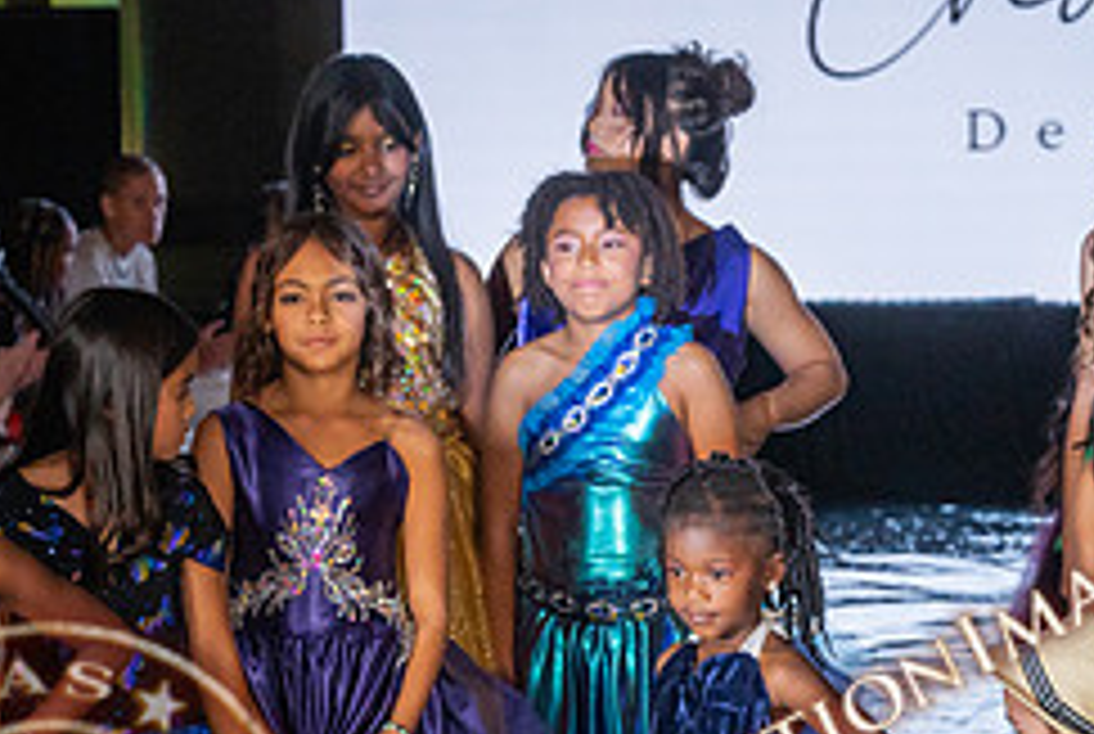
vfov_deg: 8.9
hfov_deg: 13.3
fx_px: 4688
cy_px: 723
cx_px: 699
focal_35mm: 154
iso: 1000
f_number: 4
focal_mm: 60
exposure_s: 1/640
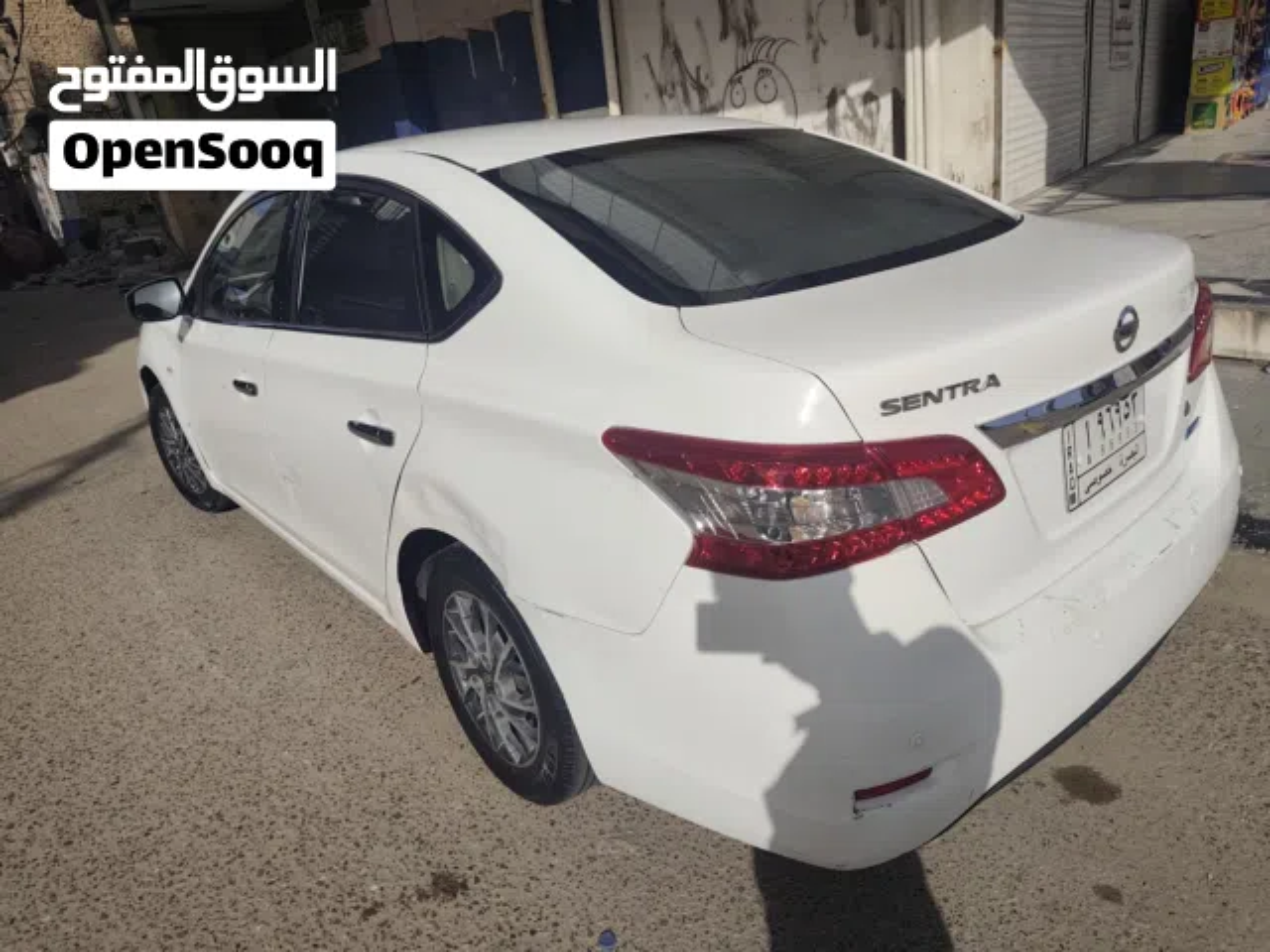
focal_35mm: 23
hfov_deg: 73.9
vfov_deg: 58.9
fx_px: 844
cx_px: 635
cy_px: 476
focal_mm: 6.19
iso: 50
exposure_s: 1/2056
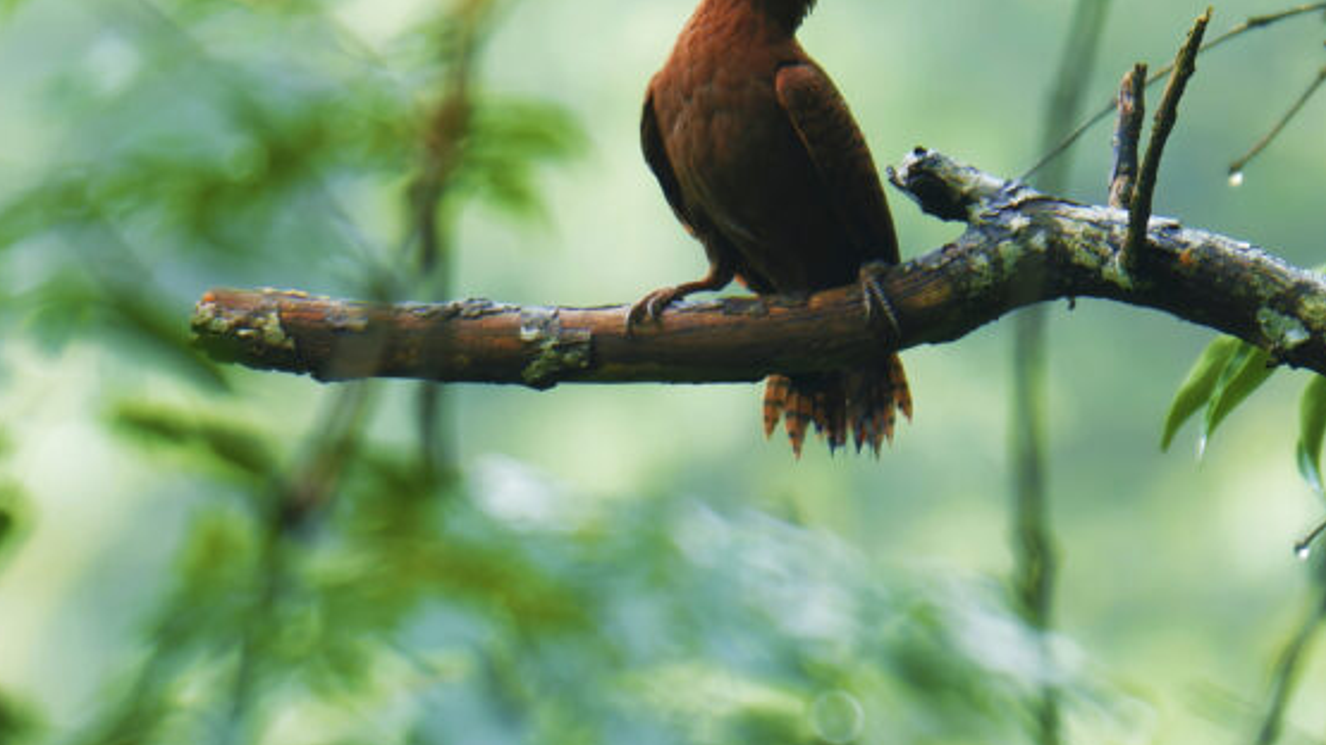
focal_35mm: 805
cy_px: 186
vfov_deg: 1.5
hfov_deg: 2.7
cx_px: 750
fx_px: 28300
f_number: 5.6
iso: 280
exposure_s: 1/125
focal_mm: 370
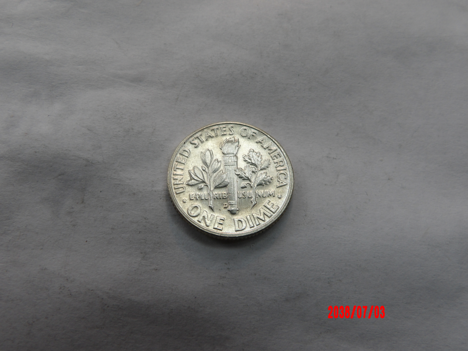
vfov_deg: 41.8
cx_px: 234
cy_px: 176
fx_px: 460
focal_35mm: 34
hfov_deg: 54.0
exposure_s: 1/68
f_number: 4.5
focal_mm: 6.2
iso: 100
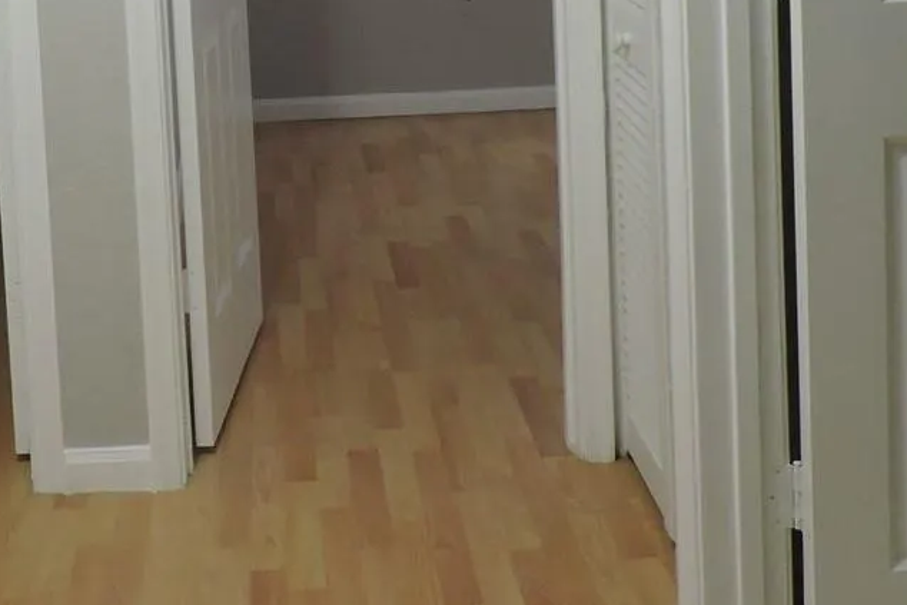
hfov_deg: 31.6
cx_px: 285
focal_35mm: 63
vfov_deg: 20.3
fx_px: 1588
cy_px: -112
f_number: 3
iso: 400
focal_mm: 4.3
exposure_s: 1/25
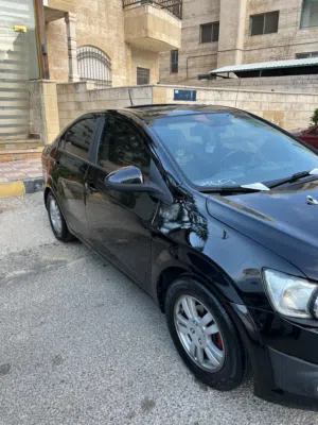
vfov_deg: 67.3
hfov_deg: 53.1
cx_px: 159
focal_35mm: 26
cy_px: 212
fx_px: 318
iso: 80
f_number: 1.5
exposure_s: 1/121
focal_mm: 5.7
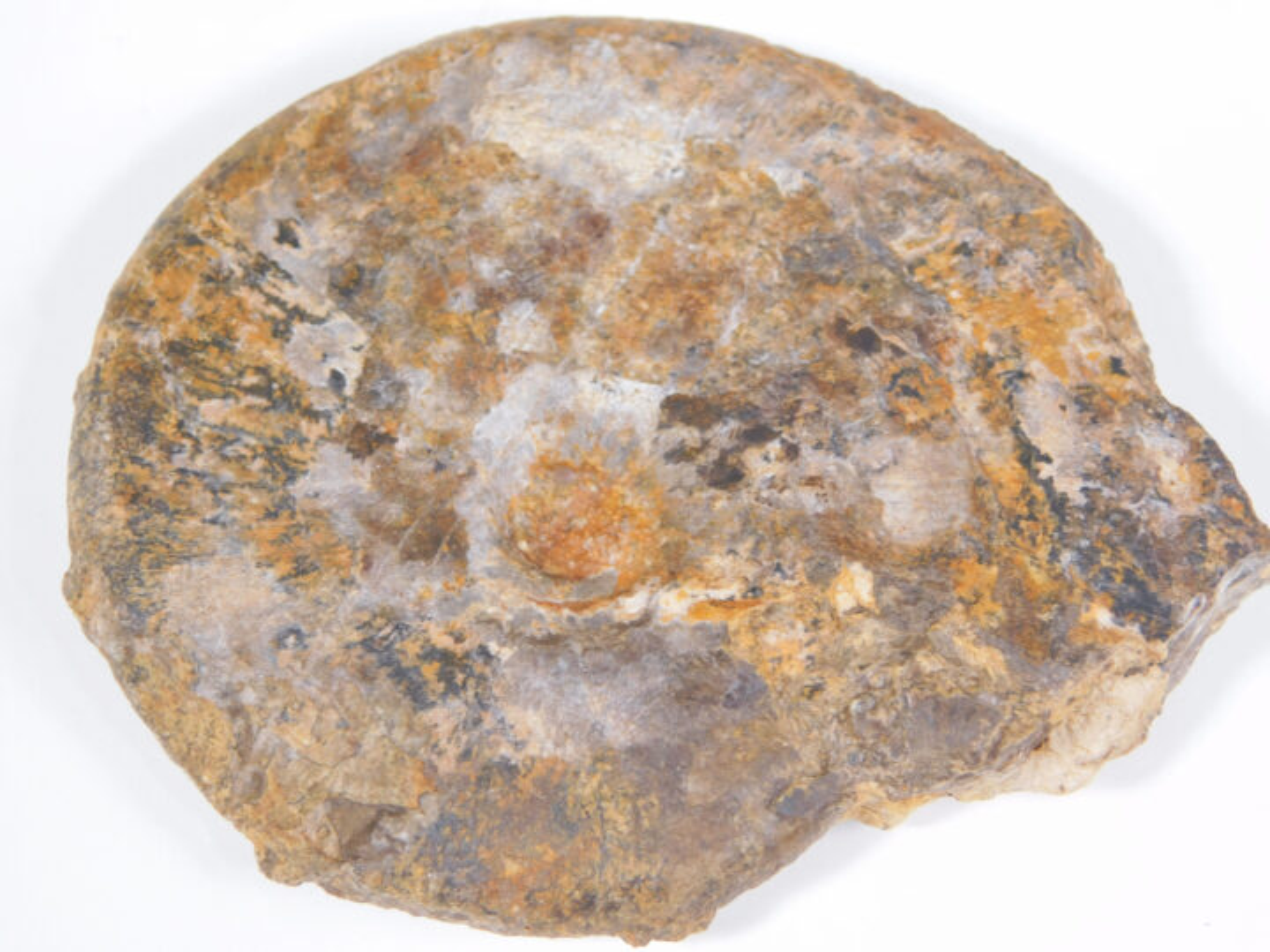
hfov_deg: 21.5
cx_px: 635
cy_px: 476
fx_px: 3339
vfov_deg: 16.2
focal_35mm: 91
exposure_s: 1/60
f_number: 4.5
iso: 125
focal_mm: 16.1
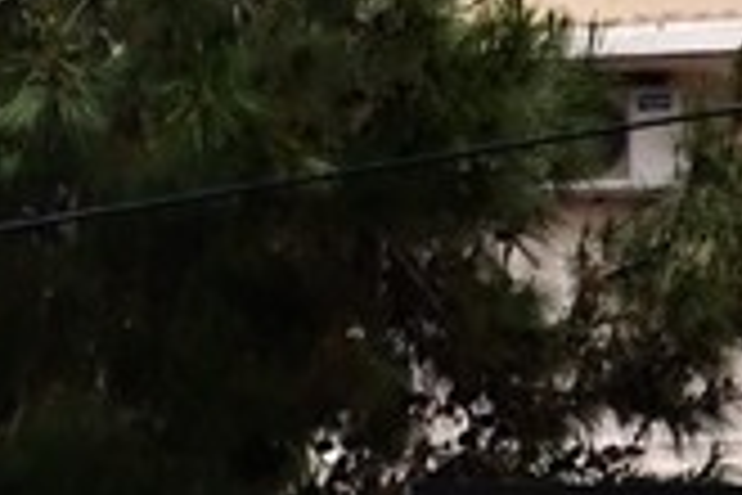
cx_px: -481
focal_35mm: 620
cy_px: 1629
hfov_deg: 3.3
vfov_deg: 2.2
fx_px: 12778
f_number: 4
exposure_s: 1/1000
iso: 800
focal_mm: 57
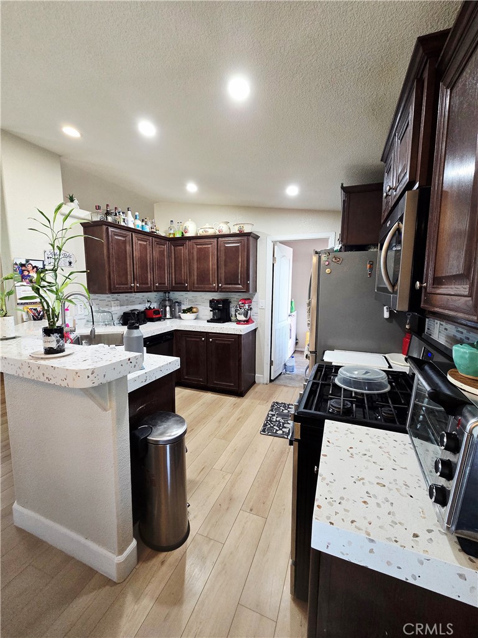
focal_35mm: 13
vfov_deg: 106.2
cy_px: 319
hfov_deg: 89.9
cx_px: 239
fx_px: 239
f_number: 2.2
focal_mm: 2.2
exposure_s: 1/60.2
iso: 400
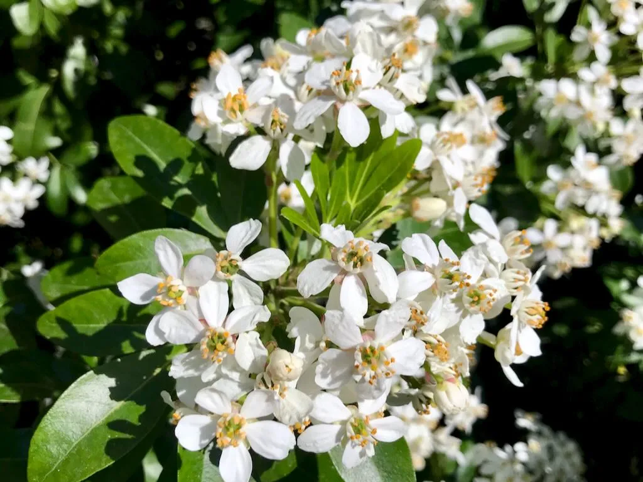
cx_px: 322
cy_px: 241
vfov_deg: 49.7
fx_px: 520
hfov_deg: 63.4
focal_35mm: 28
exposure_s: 1/4566
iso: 20
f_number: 1.8
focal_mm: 3.99
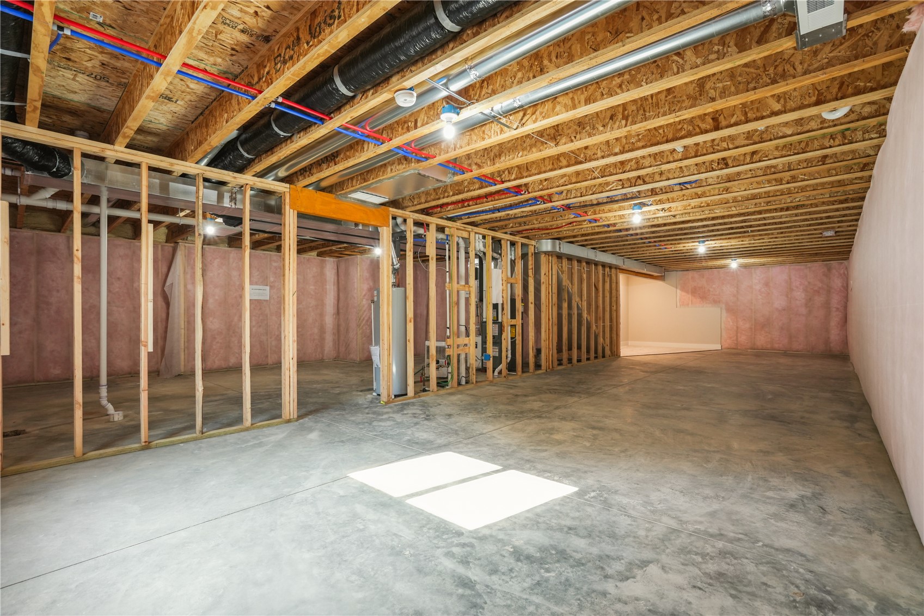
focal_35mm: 16
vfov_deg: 73.7
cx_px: 462
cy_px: 308
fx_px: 411
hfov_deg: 96.7
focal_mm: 16
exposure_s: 1/13
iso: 800
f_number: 8
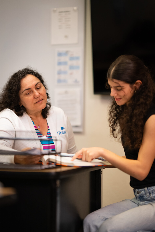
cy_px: 116
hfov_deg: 16.1
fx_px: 548
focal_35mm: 85
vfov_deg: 23.9
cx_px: 78
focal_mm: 85
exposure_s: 1/400
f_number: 1.4
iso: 640
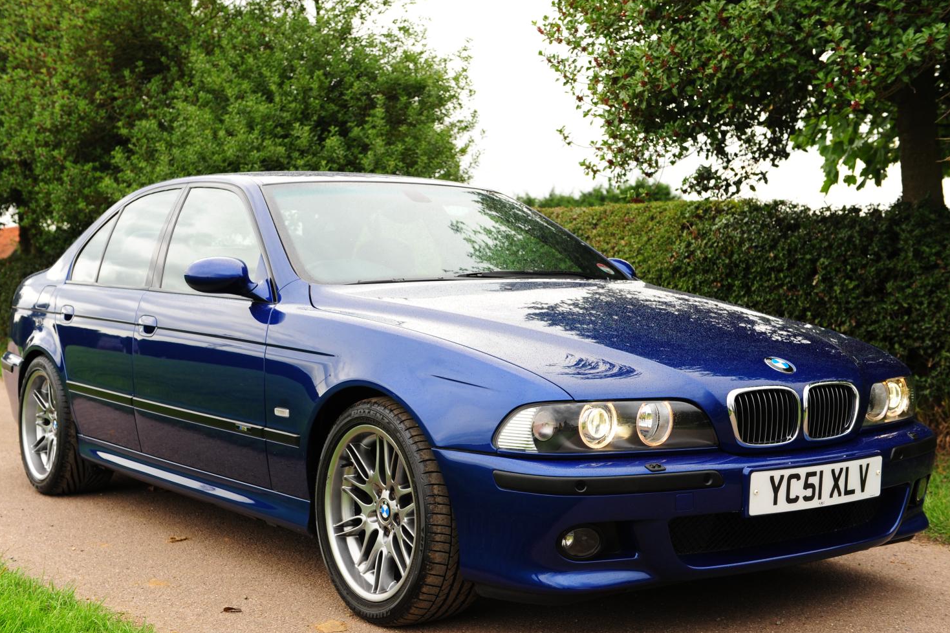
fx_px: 1292
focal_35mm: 49
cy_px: 339
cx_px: 459
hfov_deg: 40.4
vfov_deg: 27.5
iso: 400
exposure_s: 1/160
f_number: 6.3
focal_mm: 45
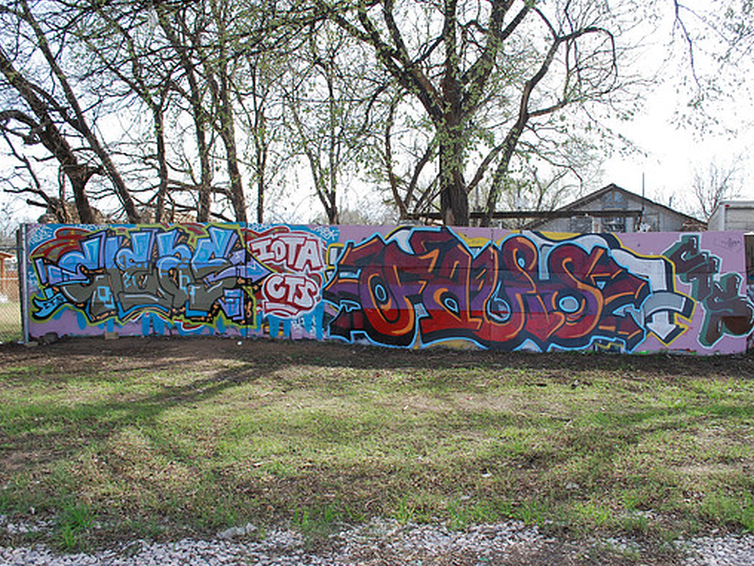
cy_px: 285
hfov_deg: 55.3
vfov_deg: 42.9
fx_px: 719
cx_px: 405
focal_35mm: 33
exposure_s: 1/160
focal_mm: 20
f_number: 6.3
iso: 100
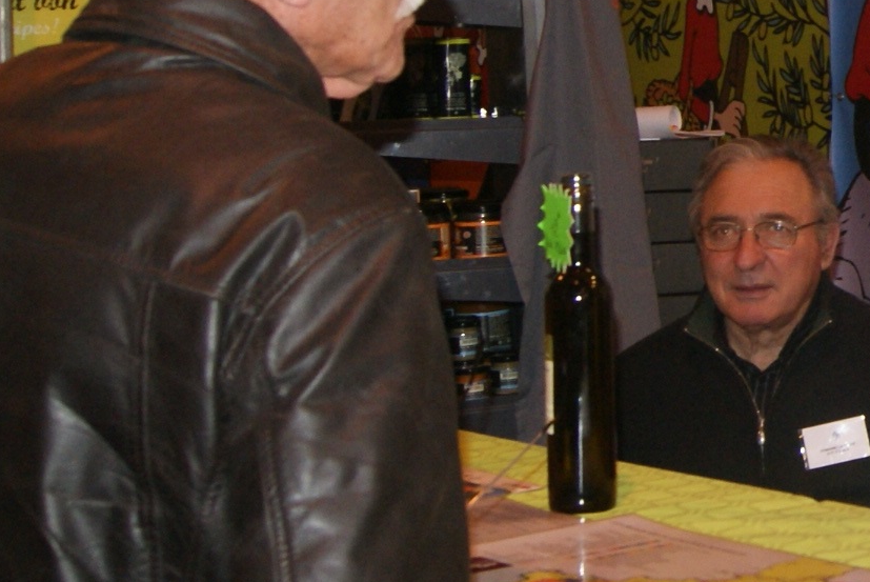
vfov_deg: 12.8
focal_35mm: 105
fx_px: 2540
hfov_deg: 17.2
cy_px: -87
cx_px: 1365
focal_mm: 20
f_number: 5.6
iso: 400
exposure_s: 1/60
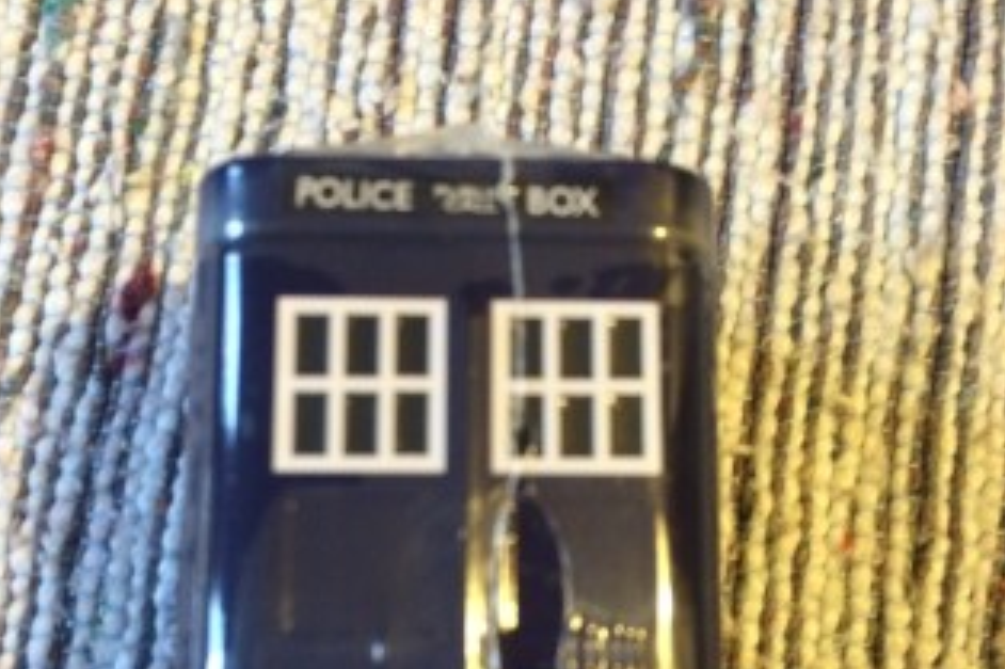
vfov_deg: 31.9
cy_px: 517
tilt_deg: -83.0
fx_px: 1144
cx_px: 499
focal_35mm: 41
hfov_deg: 47.4
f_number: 2.2
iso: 320
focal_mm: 4.15
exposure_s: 1/17
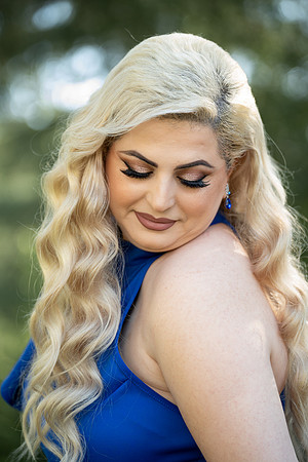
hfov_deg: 12.5
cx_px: 154
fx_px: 1412
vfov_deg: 18.6
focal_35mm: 110
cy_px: 231
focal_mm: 110
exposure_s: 1/200
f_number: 2.8
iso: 400
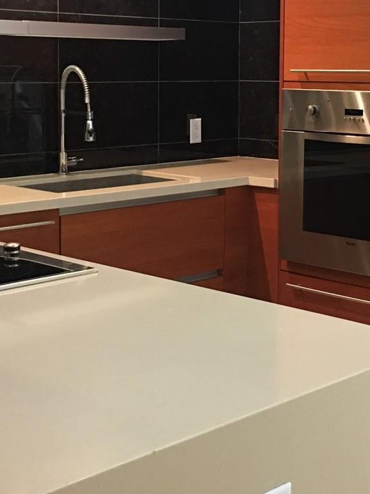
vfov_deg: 28.8
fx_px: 956
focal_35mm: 67
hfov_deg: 21.9
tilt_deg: -4.6
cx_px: 210
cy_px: 164
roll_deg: +0.5
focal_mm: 4.15
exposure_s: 1/8
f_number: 2.2
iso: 100
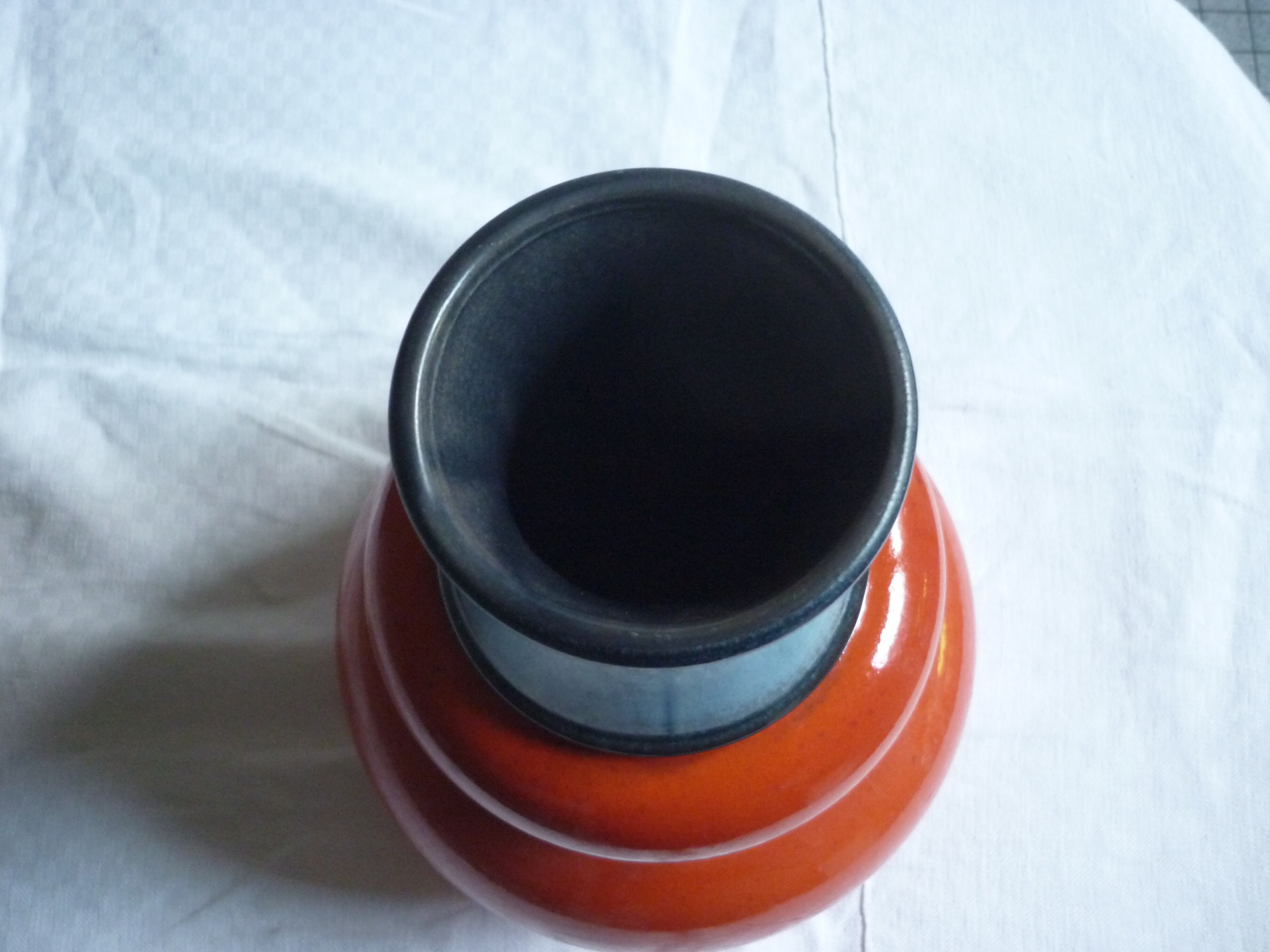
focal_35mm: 33
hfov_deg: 55.4
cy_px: 476
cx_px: 635
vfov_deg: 42.9
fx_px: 1211
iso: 400
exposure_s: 1/15
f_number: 2.8
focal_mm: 5.5
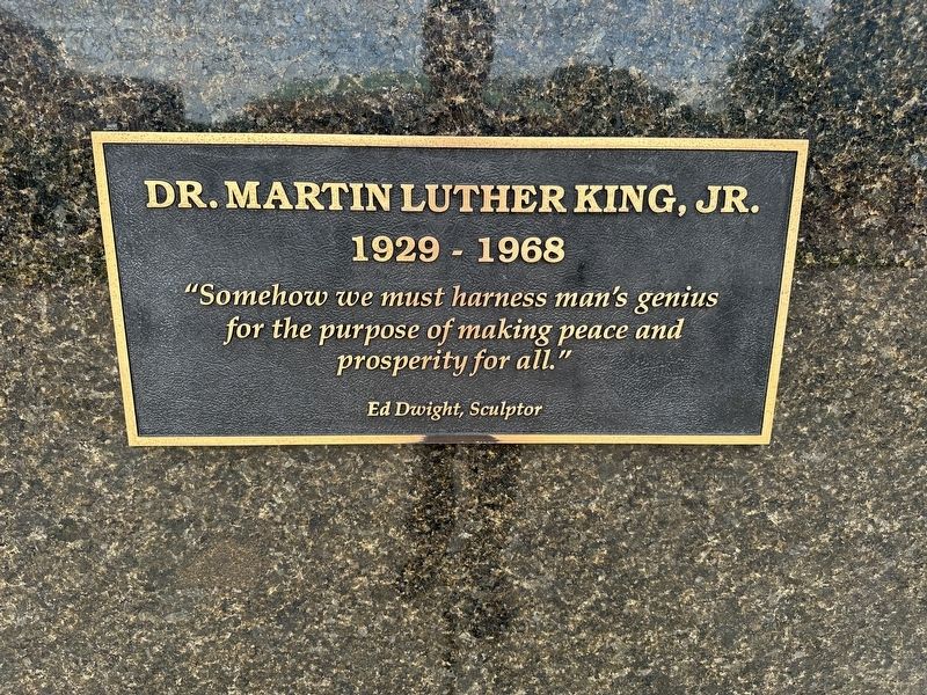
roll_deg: -0.9
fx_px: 643
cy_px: 348
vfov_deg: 56.8
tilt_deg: -14.8
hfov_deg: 71.6
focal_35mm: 24
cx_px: 464
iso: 80
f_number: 1.78
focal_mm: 6.86
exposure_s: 1/252
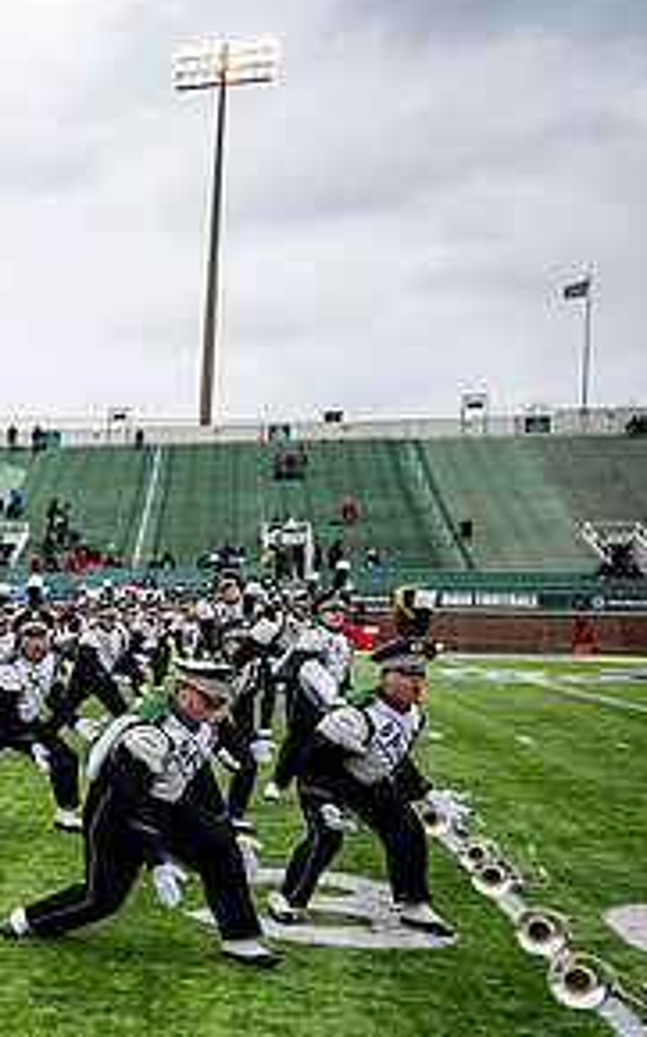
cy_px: 667
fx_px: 1384
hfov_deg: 21.4
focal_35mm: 49
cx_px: -365
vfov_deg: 40.7
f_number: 2.8
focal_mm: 24
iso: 100
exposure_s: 1/500
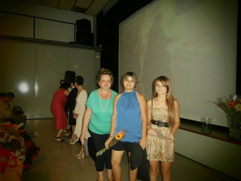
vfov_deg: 56.8
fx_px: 167
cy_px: 90
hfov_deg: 71.6
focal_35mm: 24
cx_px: 120
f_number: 3
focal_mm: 4.2
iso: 400
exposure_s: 1/30
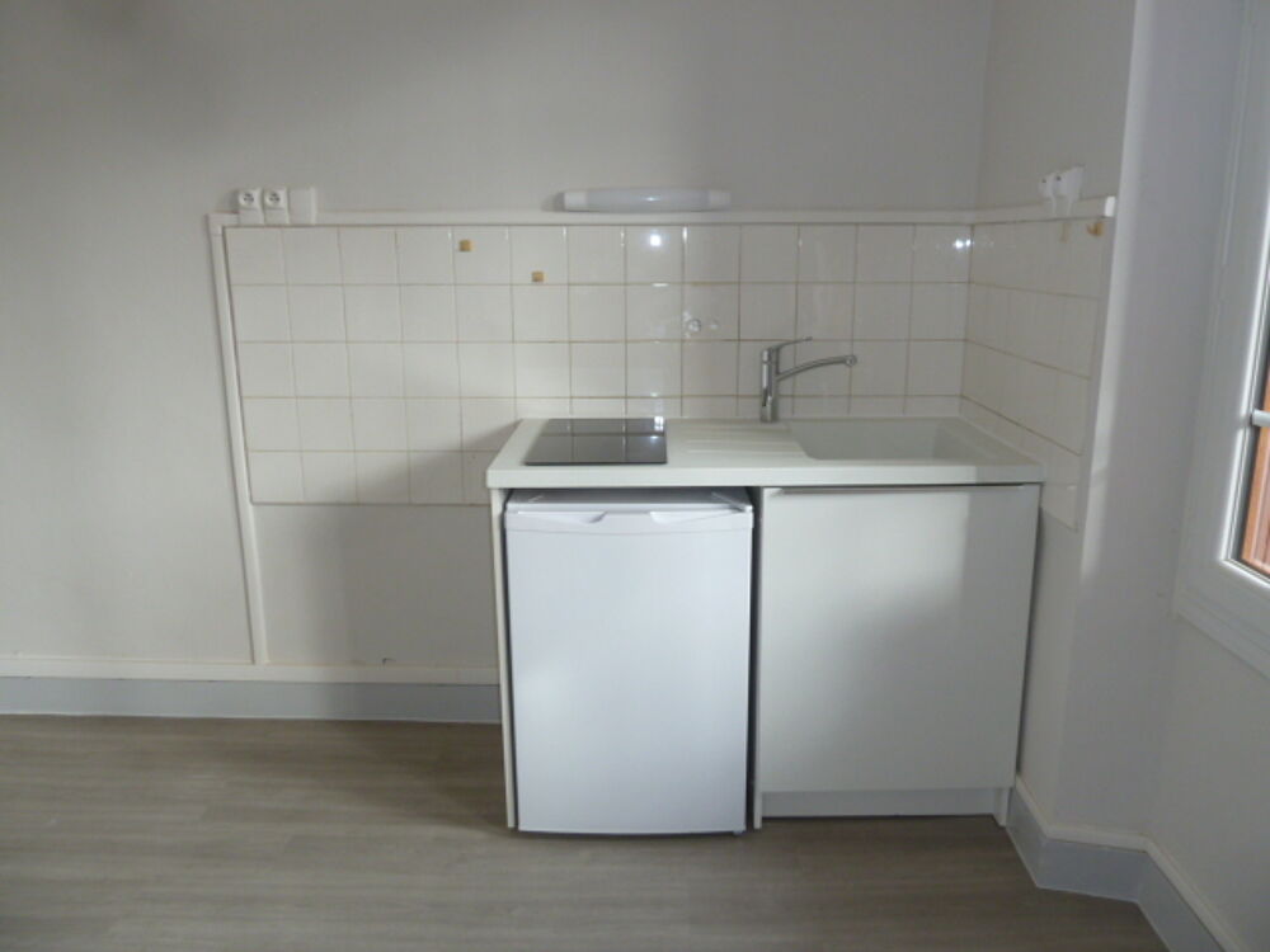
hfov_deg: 69.4
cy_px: 476
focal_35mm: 25
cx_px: 635
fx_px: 917
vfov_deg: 54.9
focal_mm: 4.1
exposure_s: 1/30
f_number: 3.3
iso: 125
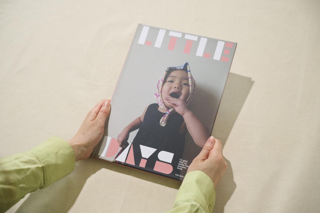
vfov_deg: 25.5
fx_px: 471
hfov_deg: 37.5
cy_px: 106
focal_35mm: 53
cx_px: 160
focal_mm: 53
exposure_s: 1/60
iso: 125
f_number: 4
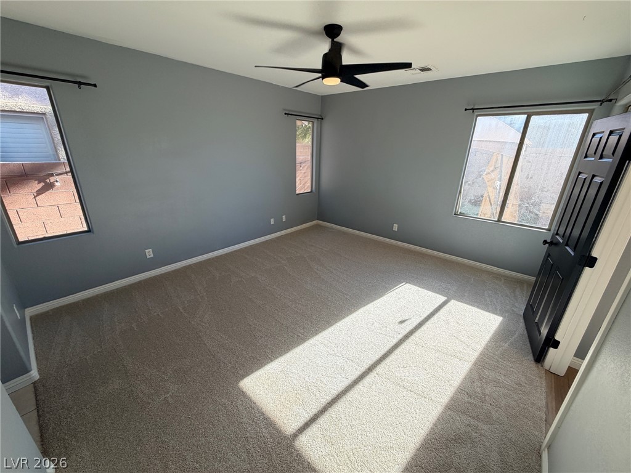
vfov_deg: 85.7
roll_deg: -1.5
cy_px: 236
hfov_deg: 102.1
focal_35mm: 14
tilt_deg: -19.9
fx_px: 255
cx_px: 316
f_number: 2.2
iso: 40
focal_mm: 2.22
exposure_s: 1/228
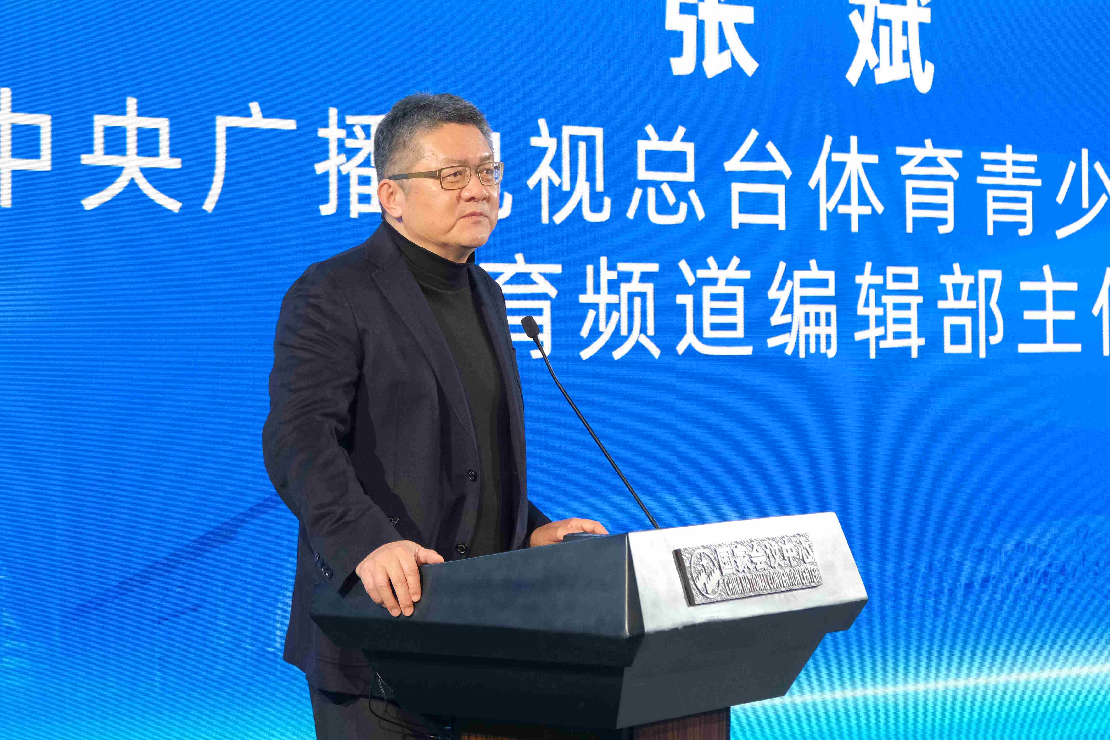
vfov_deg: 15.5
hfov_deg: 23.1
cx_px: 681
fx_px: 2713
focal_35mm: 88
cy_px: 297
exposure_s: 1/160
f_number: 4
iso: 1600
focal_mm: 46.6
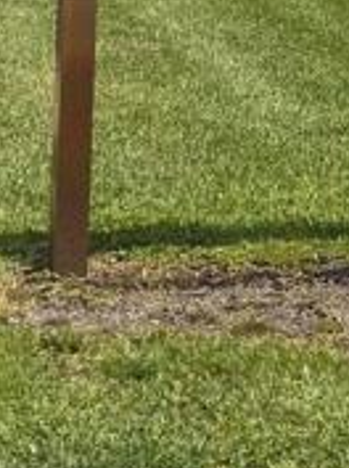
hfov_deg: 6.9
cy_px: -151
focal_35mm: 212
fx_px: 2860
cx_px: 492
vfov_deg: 9.2
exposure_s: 1/2398
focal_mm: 6
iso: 20
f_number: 2
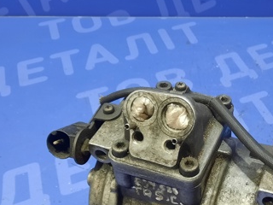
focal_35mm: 50
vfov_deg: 28.1
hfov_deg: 37.2
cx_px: 206
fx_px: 394
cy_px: 179
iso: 320
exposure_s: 1/25
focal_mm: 4.6
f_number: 2
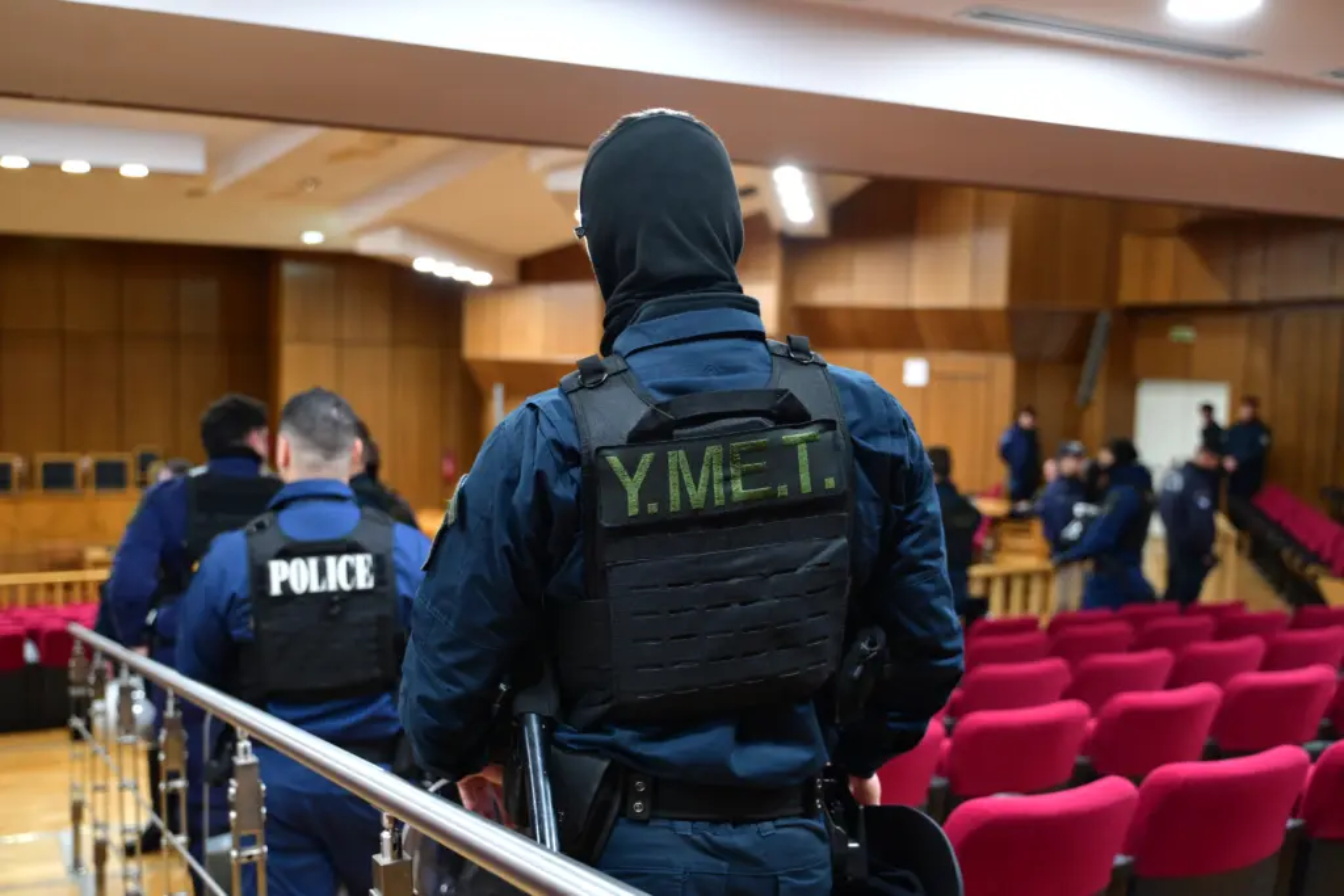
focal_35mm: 37
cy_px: 448
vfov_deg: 36.0
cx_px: 672
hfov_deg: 51.9
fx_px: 1381
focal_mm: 37
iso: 4000
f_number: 2.8
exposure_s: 1/200
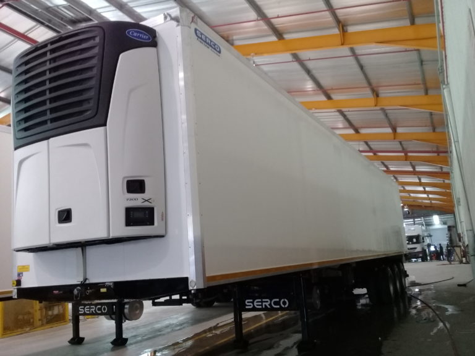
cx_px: 238
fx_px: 425
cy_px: 178
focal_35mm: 31
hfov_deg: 58.4
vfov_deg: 45.4
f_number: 2.2
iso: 200
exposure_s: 1/33
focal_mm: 3.3
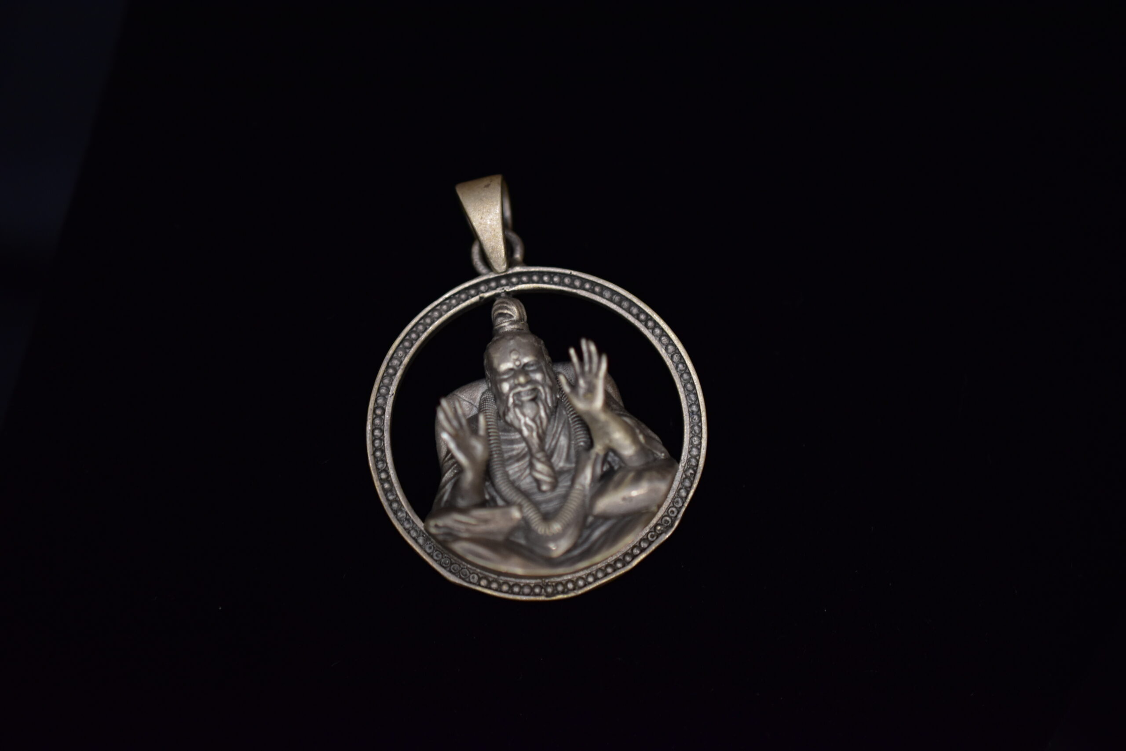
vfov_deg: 22.6
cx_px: 563
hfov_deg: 33.4
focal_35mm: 60
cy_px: 376
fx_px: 1877
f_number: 3.2
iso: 800
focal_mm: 40
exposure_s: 1/160
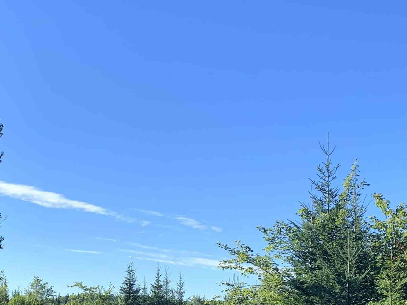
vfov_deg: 24.8
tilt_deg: +3.1
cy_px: 284
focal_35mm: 57
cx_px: 101
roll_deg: -3.4
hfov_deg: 33.1
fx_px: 670
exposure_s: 1/1176
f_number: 1.8
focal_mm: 4.25
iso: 25
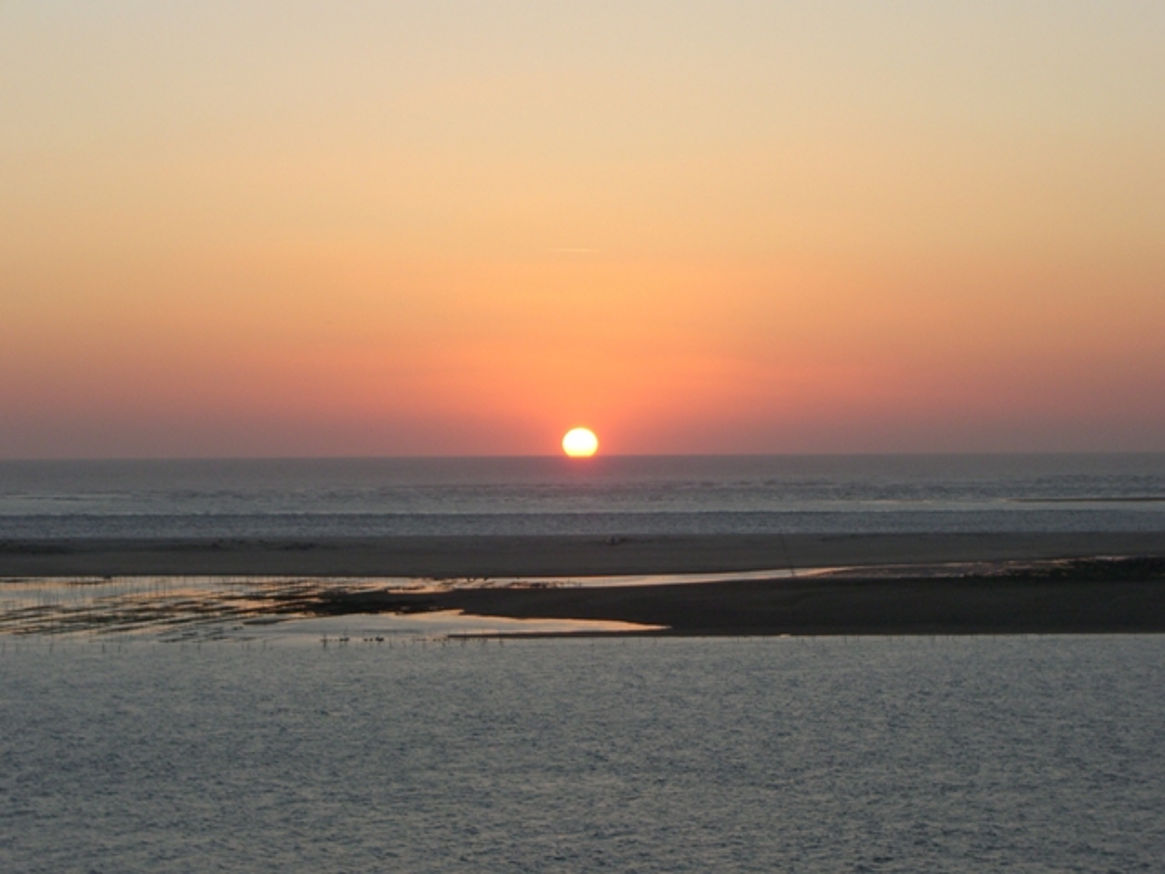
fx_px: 3837
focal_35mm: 114
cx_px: 582
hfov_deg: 17.3
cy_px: 437
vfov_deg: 13.0
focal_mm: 23.7
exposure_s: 1/160
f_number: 5.1
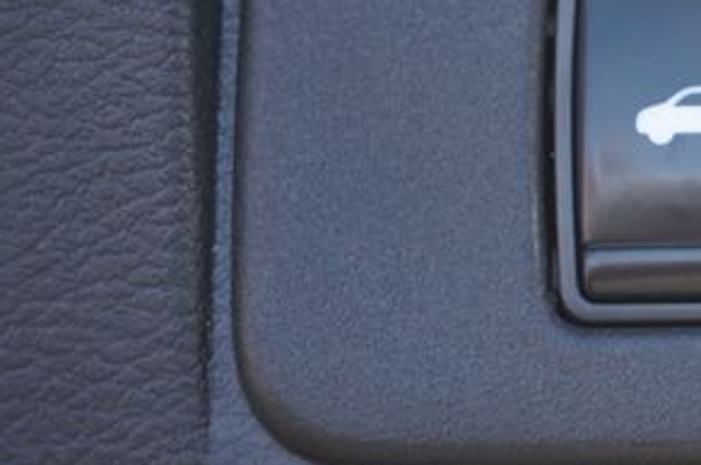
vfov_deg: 9.0
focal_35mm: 152
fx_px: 2955
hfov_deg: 13.3
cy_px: 48
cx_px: 749
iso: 250
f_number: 5.6
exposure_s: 1/80
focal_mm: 46
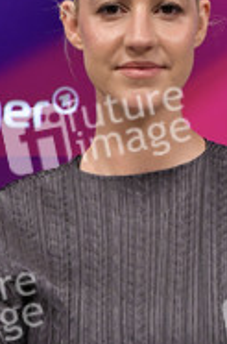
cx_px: 149
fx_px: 656
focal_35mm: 69
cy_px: 224
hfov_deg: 19.6
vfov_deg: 29.2
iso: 2500
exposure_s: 1/200
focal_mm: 32
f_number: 5.6
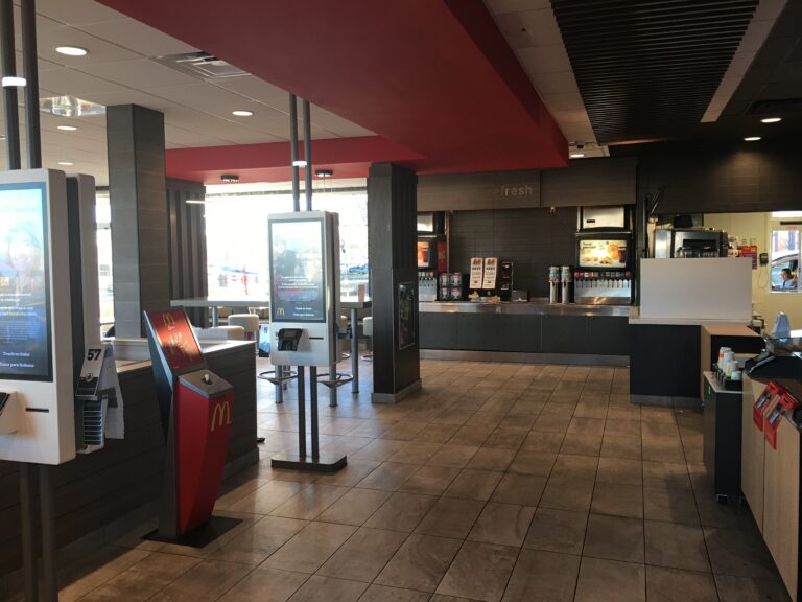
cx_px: 401
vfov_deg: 48.2
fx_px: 672
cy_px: 301
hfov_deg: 61.7
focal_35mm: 29
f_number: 2.2
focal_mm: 4.15
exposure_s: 1/30
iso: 40
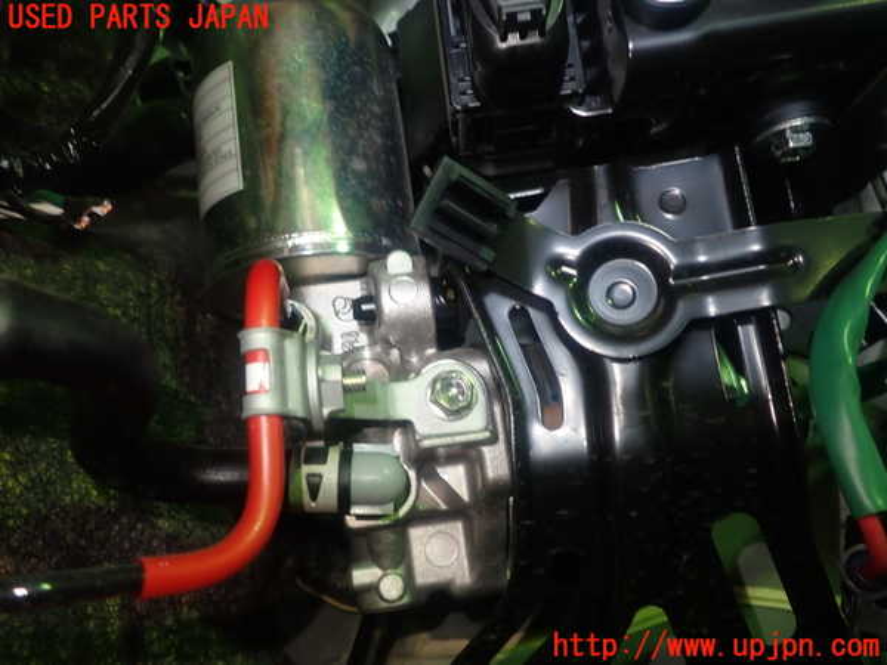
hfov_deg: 60.0
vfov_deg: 46.8
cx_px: 444
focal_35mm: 30
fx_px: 769
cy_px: 332
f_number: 2.3
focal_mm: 5.4
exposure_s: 1/40
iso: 200
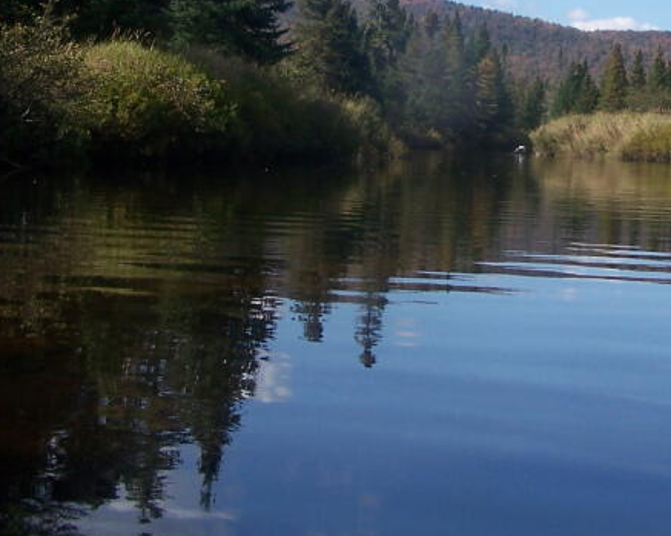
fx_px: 1727
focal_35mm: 87
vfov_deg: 17.4
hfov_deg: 21.9
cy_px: 65
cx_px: 474
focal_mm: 6.3
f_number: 4
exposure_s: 1/640
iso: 80
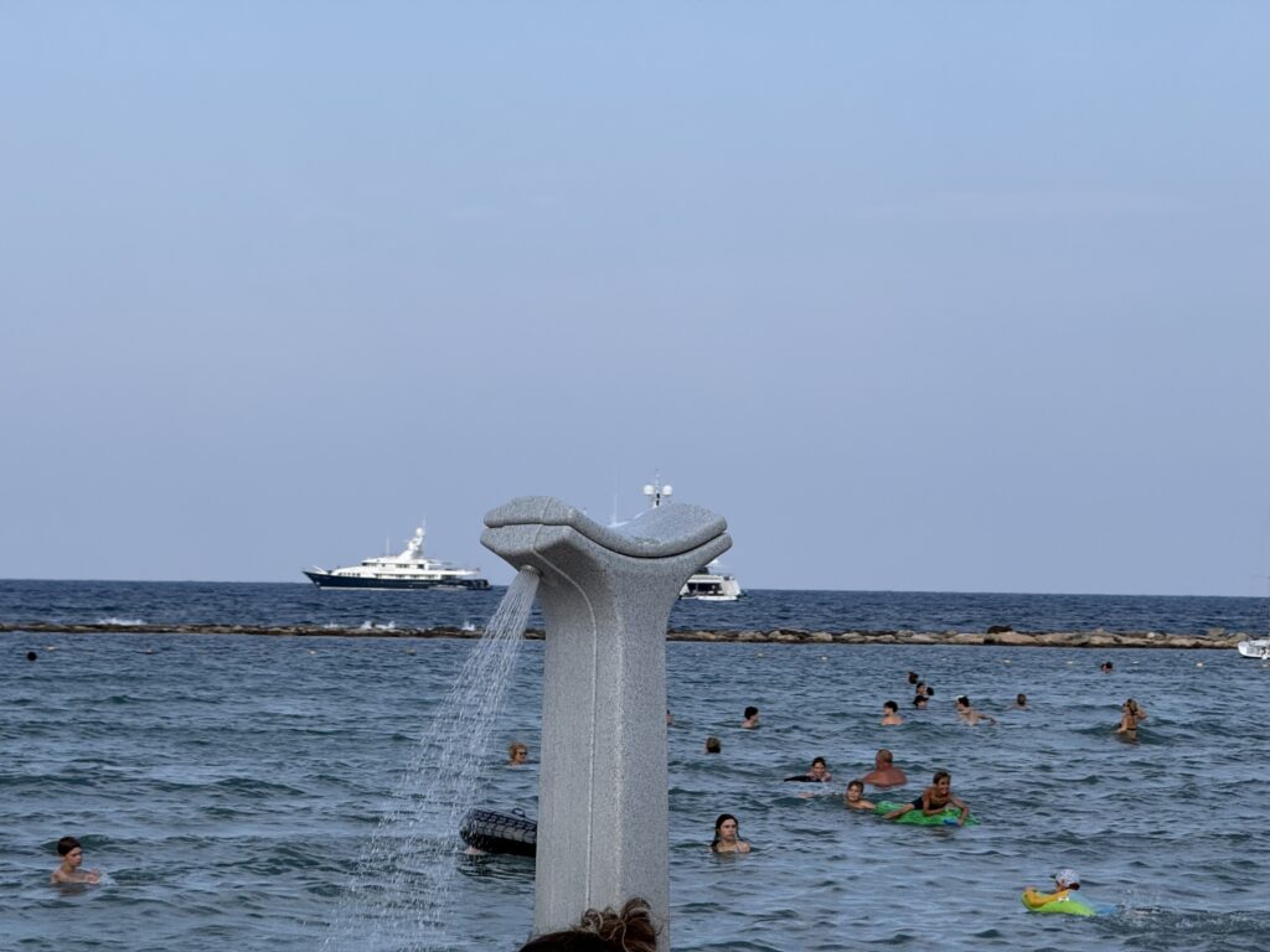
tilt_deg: +0.1
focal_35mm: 120
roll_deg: -1.2
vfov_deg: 12.3
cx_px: 635
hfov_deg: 16.4
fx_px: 4403
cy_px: 476
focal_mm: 15.66
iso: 50
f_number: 2.8
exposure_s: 1/1451
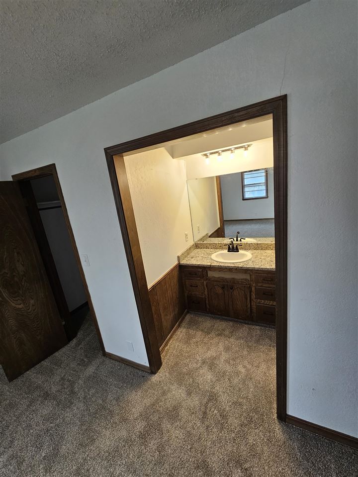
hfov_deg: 90.0
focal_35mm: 13
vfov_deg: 106.2
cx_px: 179
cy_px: 238
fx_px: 179
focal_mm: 2.2
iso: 125
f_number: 2.2
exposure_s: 1/60
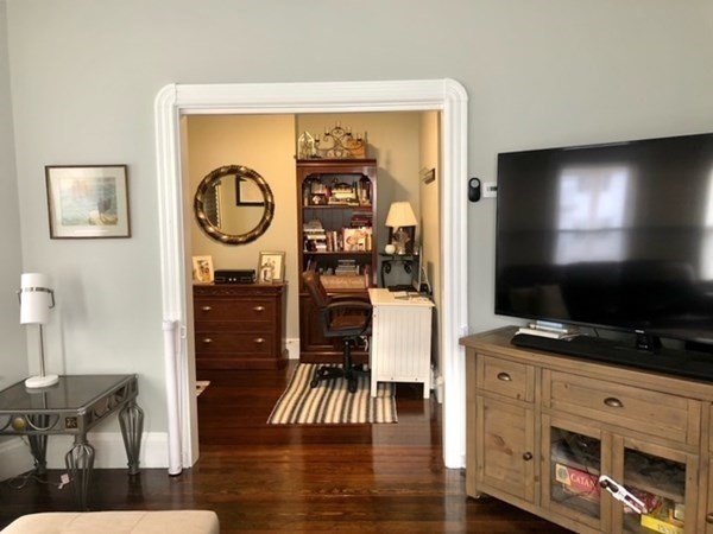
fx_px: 577
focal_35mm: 28
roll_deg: +1.6
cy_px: 267
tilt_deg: -5.3
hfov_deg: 63.4
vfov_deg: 49.7
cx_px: 356
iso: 80
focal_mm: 3.99
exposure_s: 1/15
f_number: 1.8
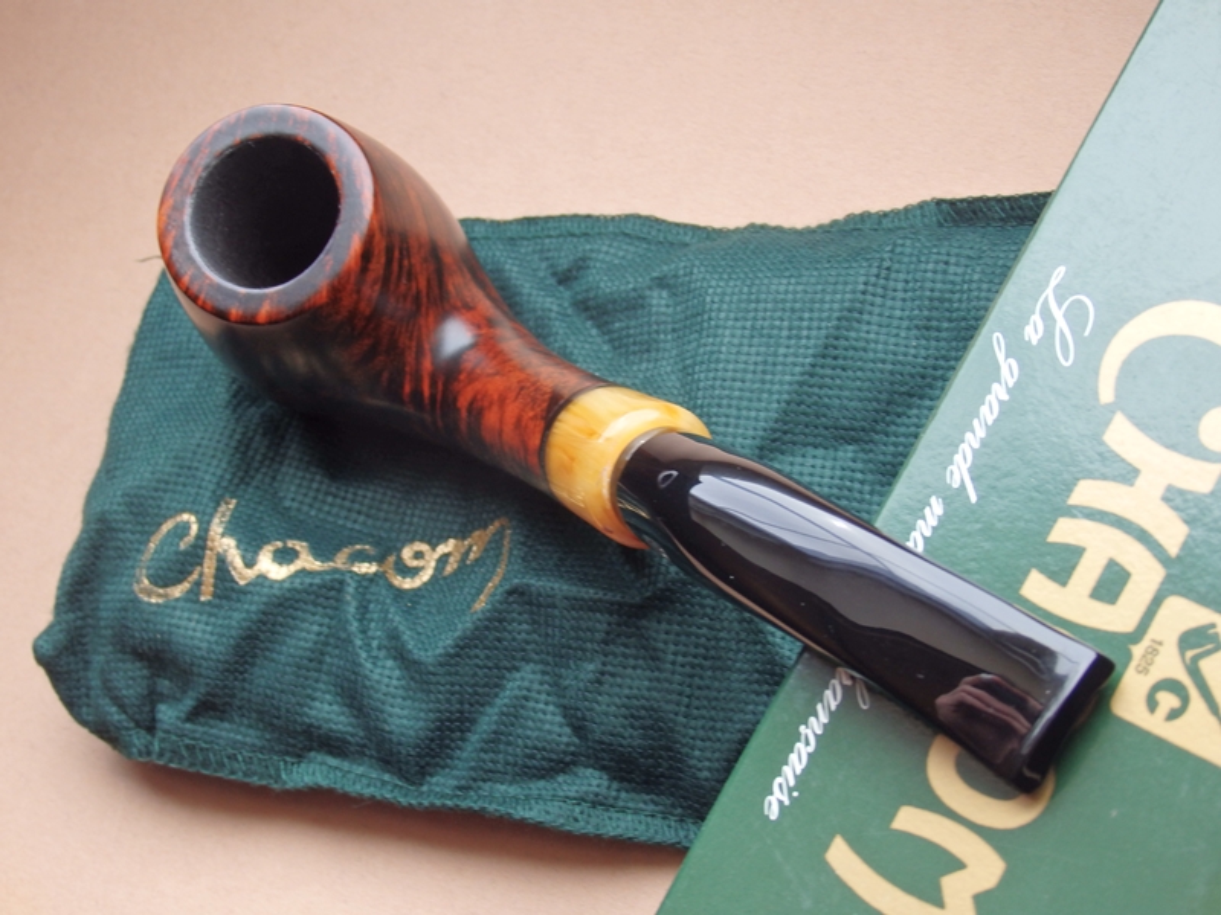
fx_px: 2328
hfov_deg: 29.4
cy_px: 458
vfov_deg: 22.3
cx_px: 610
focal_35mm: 66
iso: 125
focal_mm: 11.9
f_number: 4.4
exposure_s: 1/40
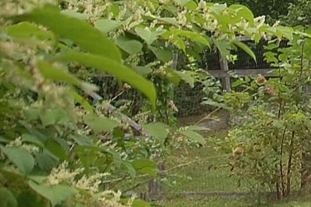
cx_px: 718
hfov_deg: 14.1
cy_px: -40
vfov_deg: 12.5
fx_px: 921
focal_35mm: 107
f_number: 6.3
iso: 200
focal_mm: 13
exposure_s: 1/160
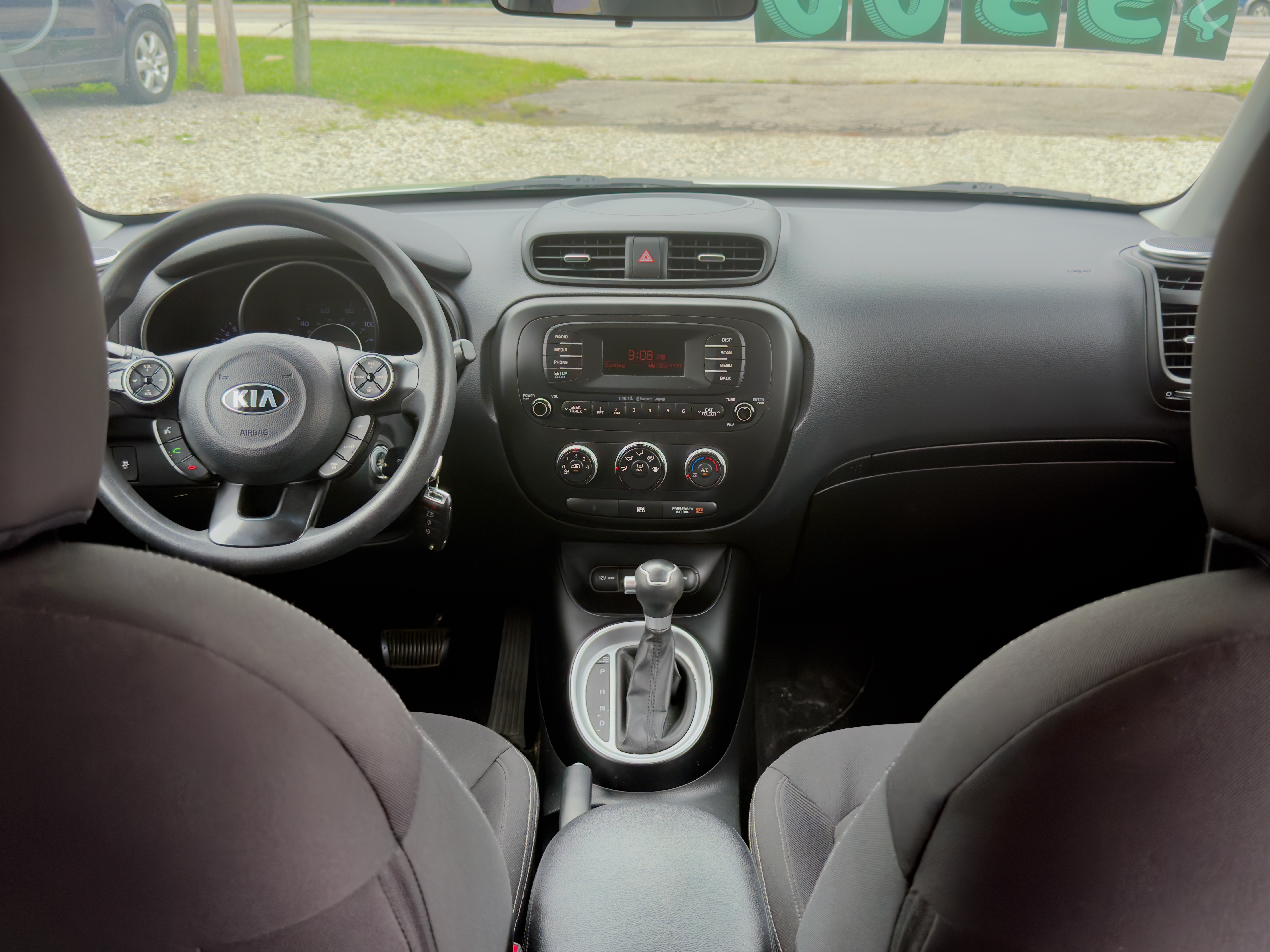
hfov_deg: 52.6
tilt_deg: -22.2
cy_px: 476
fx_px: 1284
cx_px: 635
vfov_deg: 40.7
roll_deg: -0.8
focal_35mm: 35
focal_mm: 6.76
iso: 80
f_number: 1.78
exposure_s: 1/361
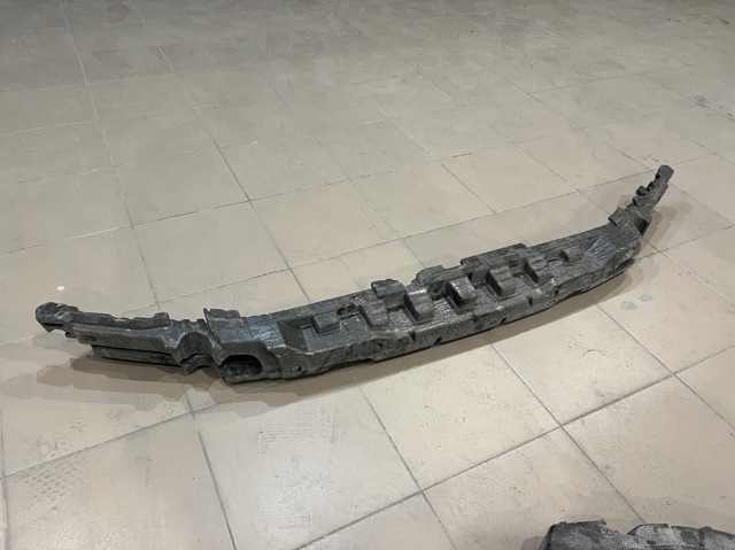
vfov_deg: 53.0
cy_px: 275
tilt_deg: -41.8
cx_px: 368
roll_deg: -3.5
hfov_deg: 67.3
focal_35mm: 26
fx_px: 552
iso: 160
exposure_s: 1/50
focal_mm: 5.7
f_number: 1.5
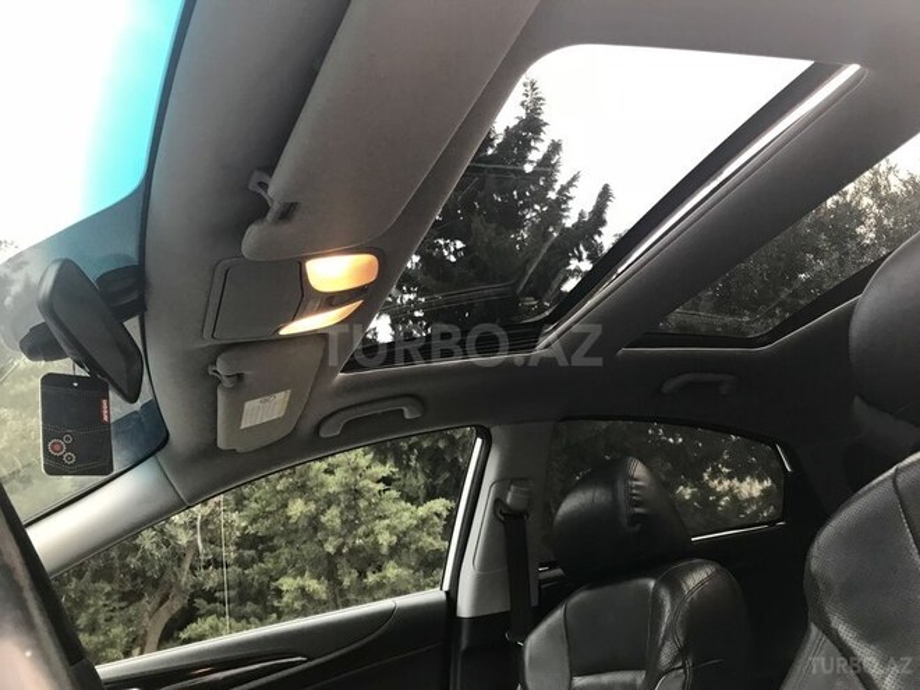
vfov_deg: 49.7
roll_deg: +13.8
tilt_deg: +18.9
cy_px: 345
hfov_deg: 63.4
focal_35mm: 28
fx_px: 744
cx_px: 460
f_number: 1.8
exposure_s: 1/33
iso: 32
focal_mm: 3.99
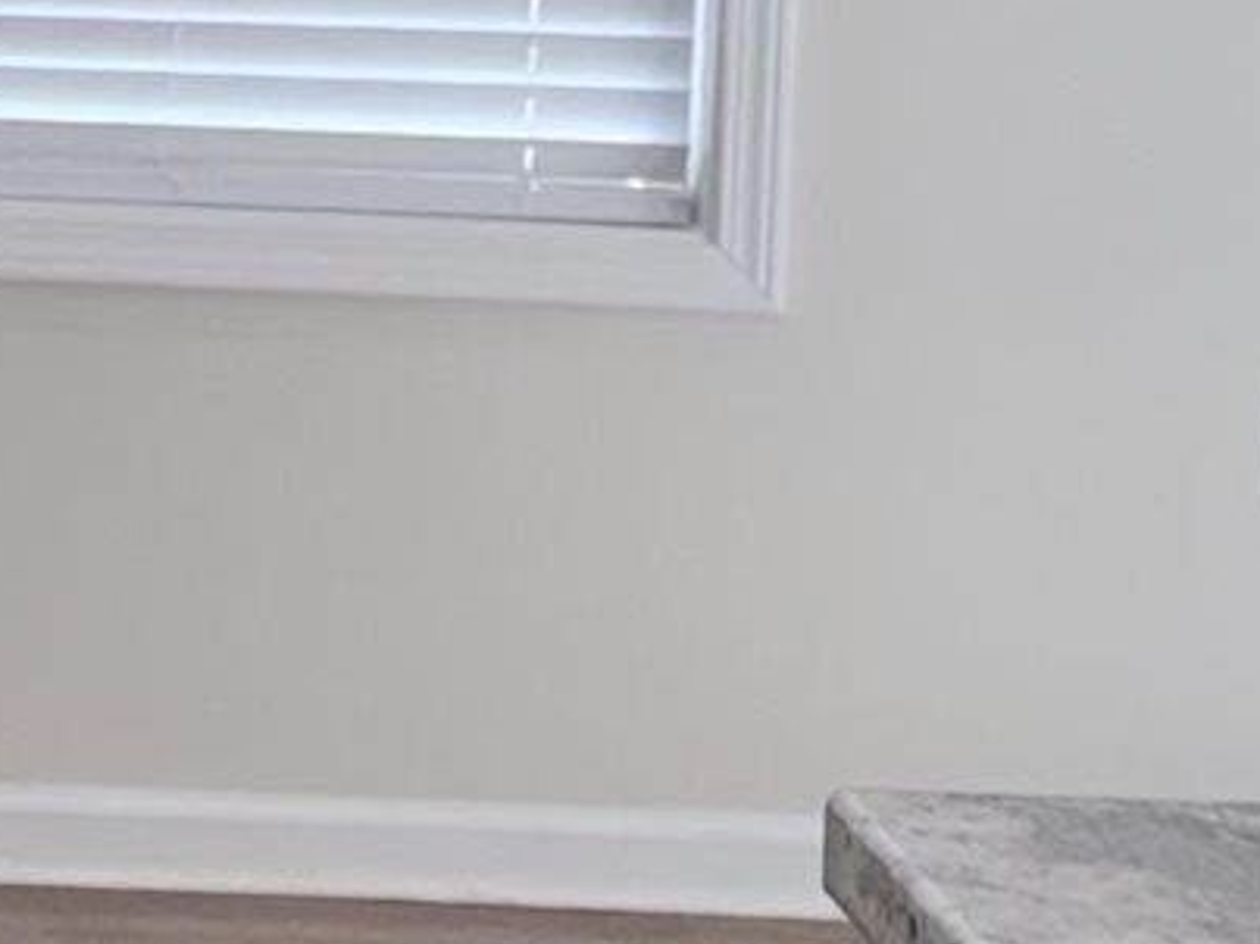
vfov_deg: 8.0
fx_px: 6659
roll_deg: -1.5
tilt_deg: -3.9
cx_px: -522
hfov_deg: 10.5
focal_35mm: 183
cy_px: -256
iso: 80
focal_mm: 6.76
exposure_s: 1/484
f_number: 1.78
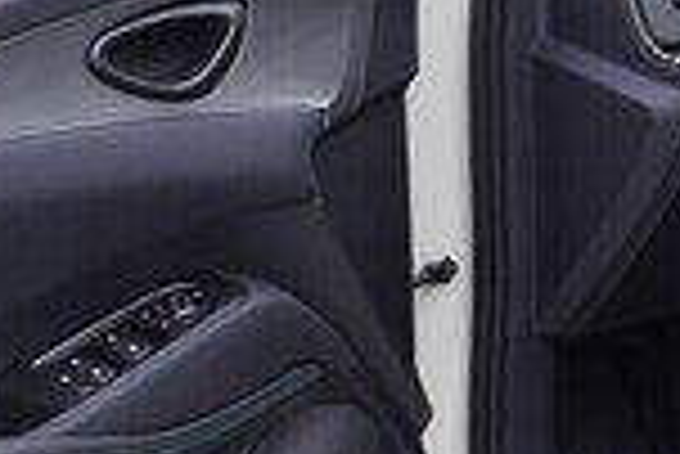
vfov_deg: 10.5
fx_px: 2477
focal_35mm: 131
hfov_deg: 15.5
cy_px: 263
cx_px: 527
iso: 125
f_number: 3.2
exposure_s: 1/50
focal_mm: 24
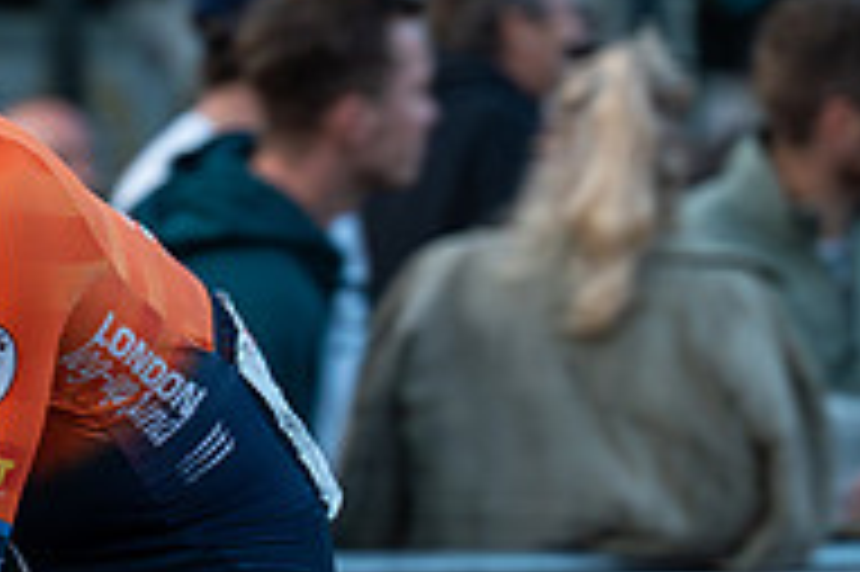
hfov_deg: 4.7
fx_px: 10454
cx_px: -329
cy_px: 408
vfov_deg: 3.1
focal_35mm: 438
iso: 1000
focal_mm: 144
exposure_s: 1/800
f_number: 3.5
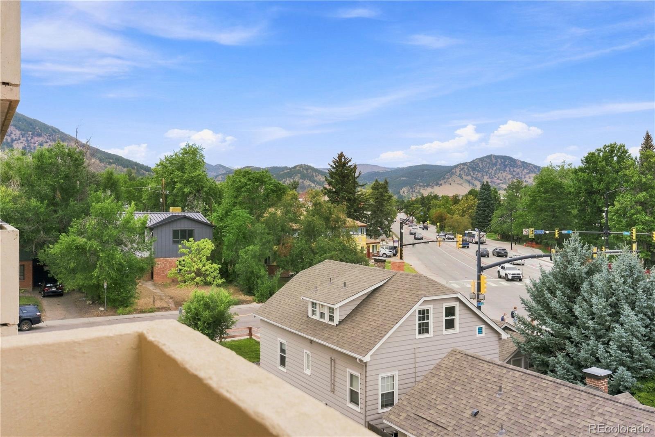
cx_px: 328
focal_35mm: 30
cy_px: 218
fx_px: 546
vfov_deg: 43.6
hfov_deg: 61.9
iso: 500
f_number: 8
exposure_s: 1/1600
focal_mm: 30
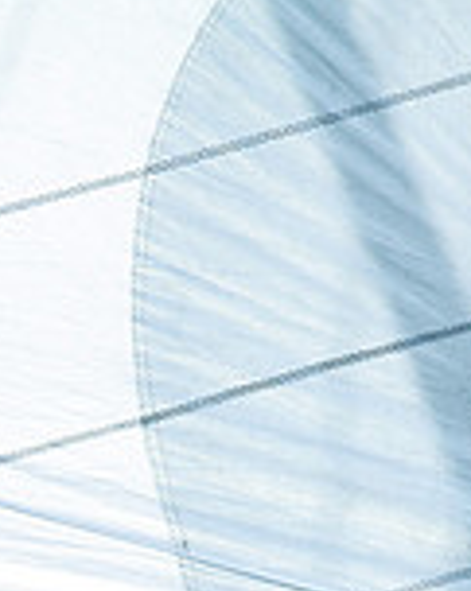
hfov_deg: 0.7
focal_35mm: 2154
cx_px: -335
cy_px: 739
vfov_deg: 0.9
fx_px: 37646
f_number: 5
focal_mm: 600
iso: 400
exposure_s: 1/2000
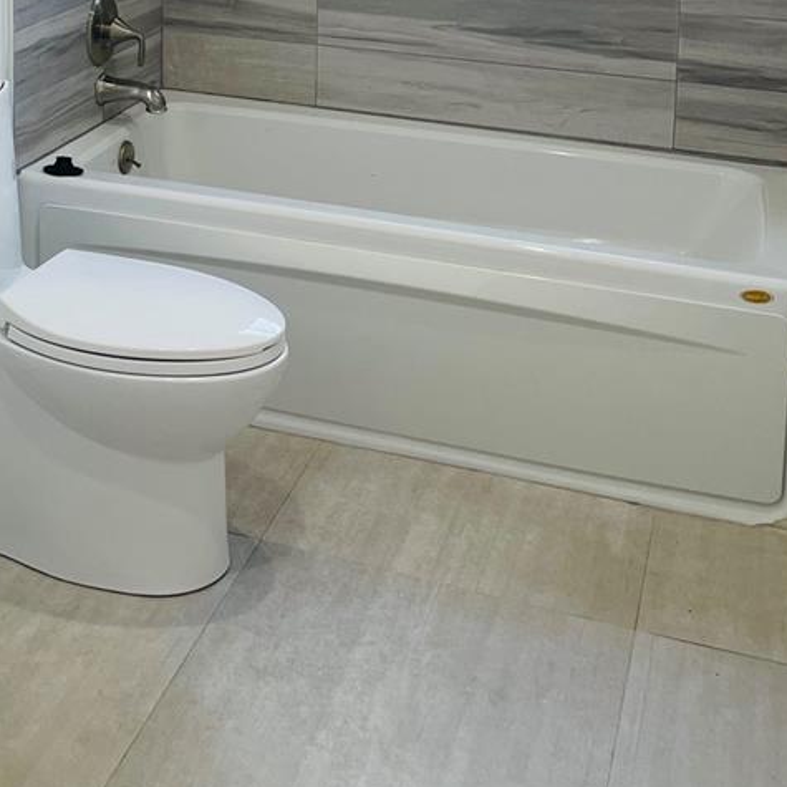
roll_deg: +0.8
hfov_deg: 28.5
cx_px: 96
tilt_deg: -6.5
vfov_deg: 27.1
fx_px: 1492
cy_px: -80
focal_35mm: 58
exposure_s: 1/120
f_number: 1.6
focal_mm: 4.2
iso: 40
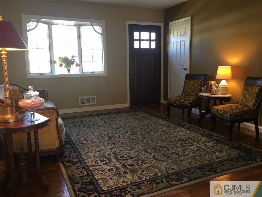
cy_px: 98
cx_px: 131
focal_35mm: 29
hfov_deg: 61.7
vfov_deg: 48.2
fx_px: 219
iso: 50
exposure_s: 1/30
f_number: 2.2
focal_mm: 4.15
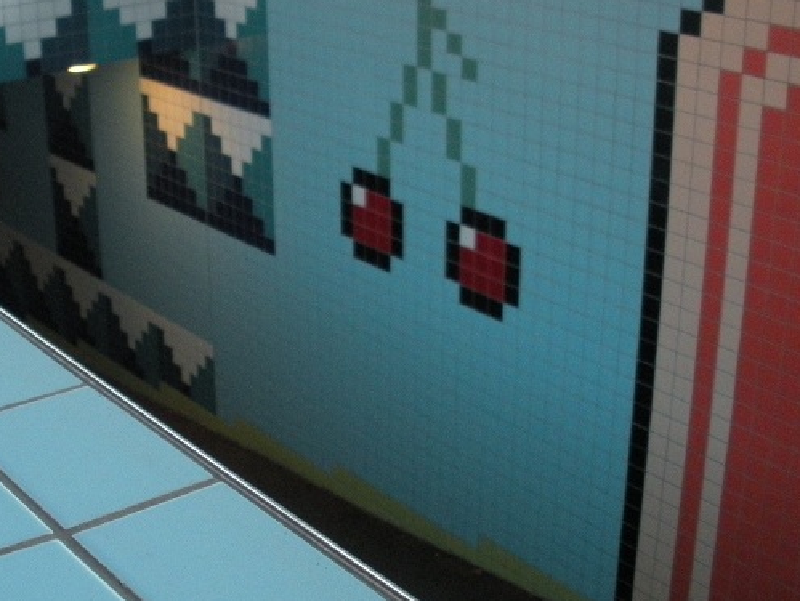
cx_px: 244
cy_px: 240
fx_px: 1295
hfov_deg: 33.9
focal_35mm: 56
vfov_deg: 26.1
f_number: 3.5
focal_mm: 6.3
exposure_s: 1/53.8
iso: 400
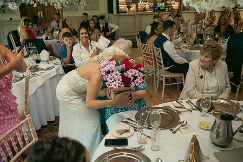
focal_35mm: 32
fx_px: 216
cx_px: 122
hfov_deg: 58.7
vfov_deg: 41.1
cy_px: 81
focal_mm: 32
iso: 800
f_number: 3.5
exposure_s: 1/160
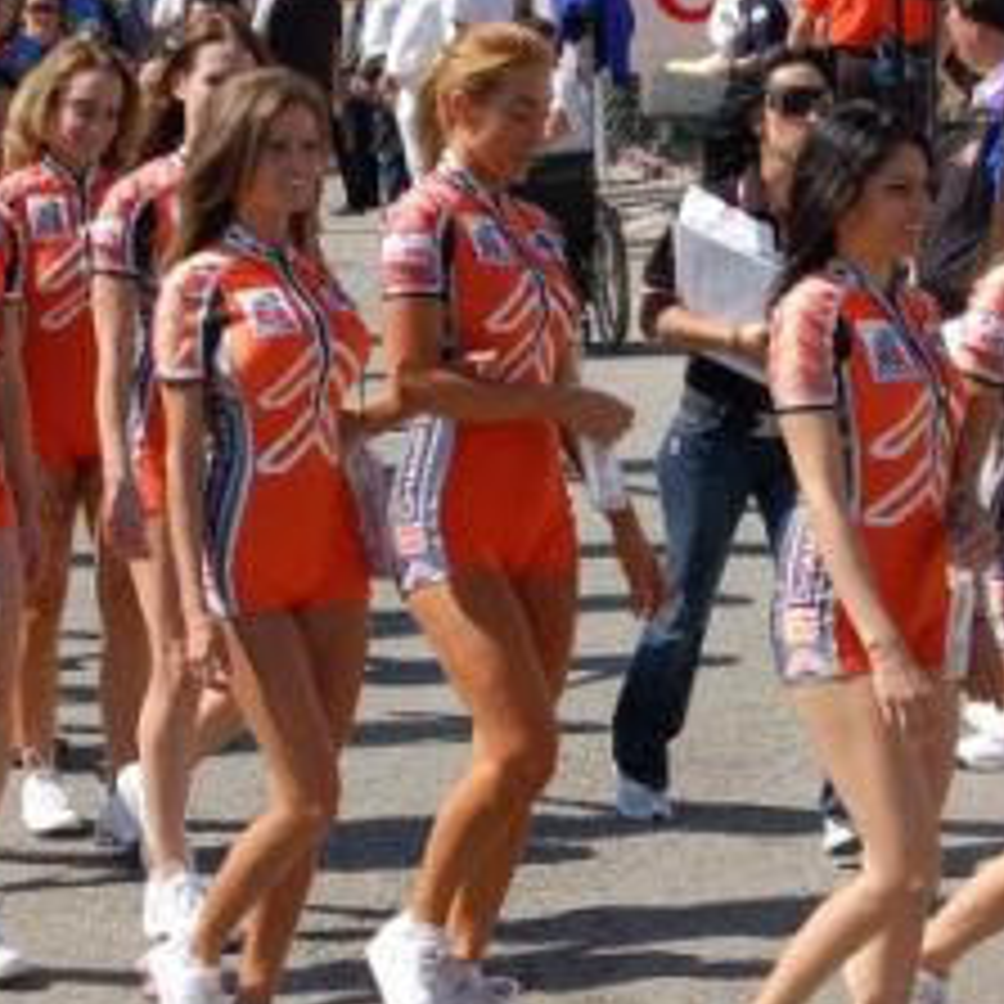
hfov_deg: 11.1
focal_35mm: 157
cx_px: 590
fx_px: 5150
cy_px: 479
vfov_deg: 11.1
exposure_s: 1/320
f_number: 9
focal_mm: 55
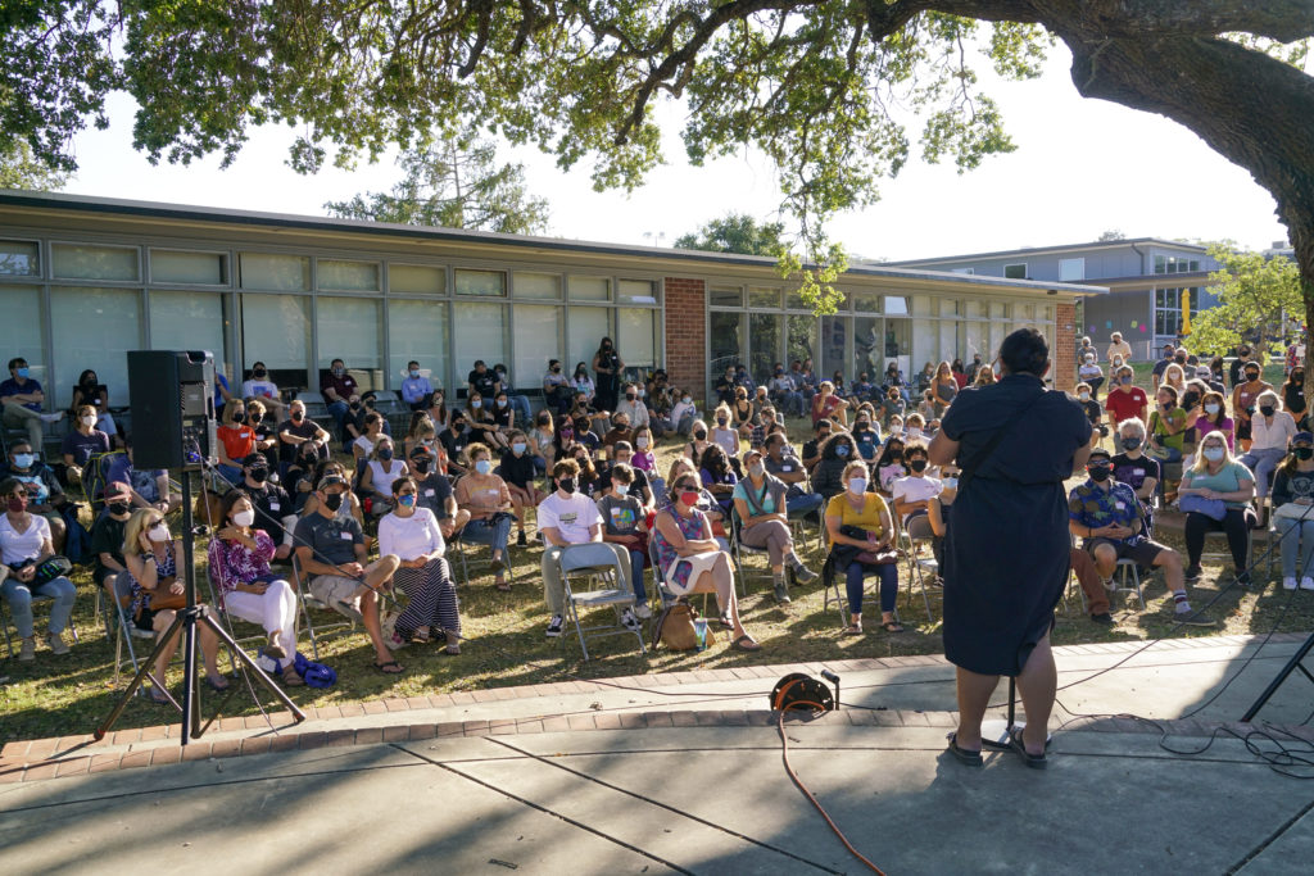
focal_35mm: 30
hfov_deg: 61.9
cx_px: 657
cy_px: 438
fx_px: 1095
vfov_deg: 43.6
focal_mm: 30
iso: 500
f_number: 8
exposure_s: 1/250
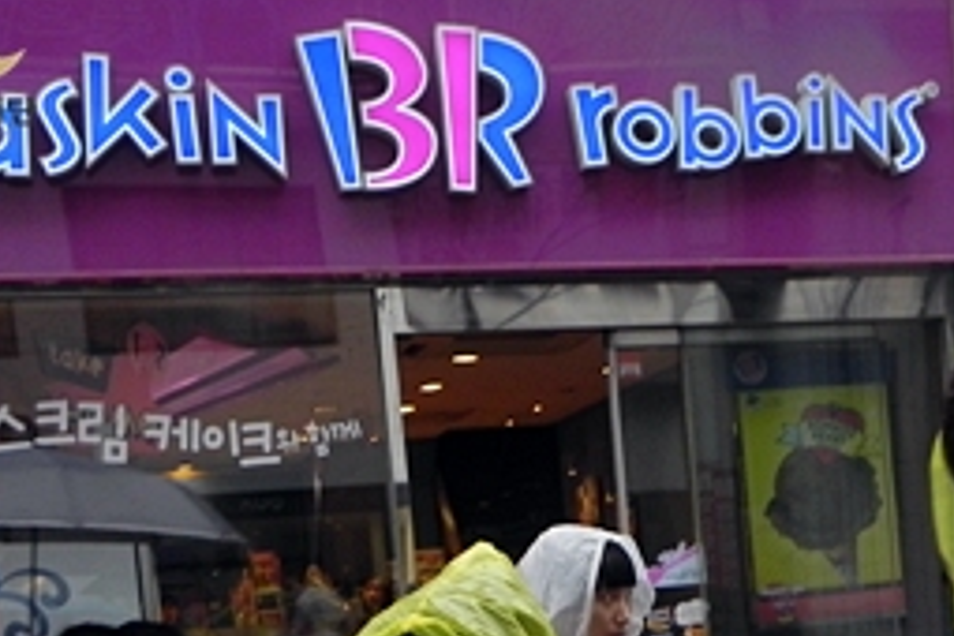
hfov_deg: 27.5
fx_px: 1881
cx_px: 842
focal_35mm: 71
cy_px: 767
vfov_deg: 18.2
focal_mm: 5.2
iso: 160
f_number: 3.5
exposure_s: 1/106
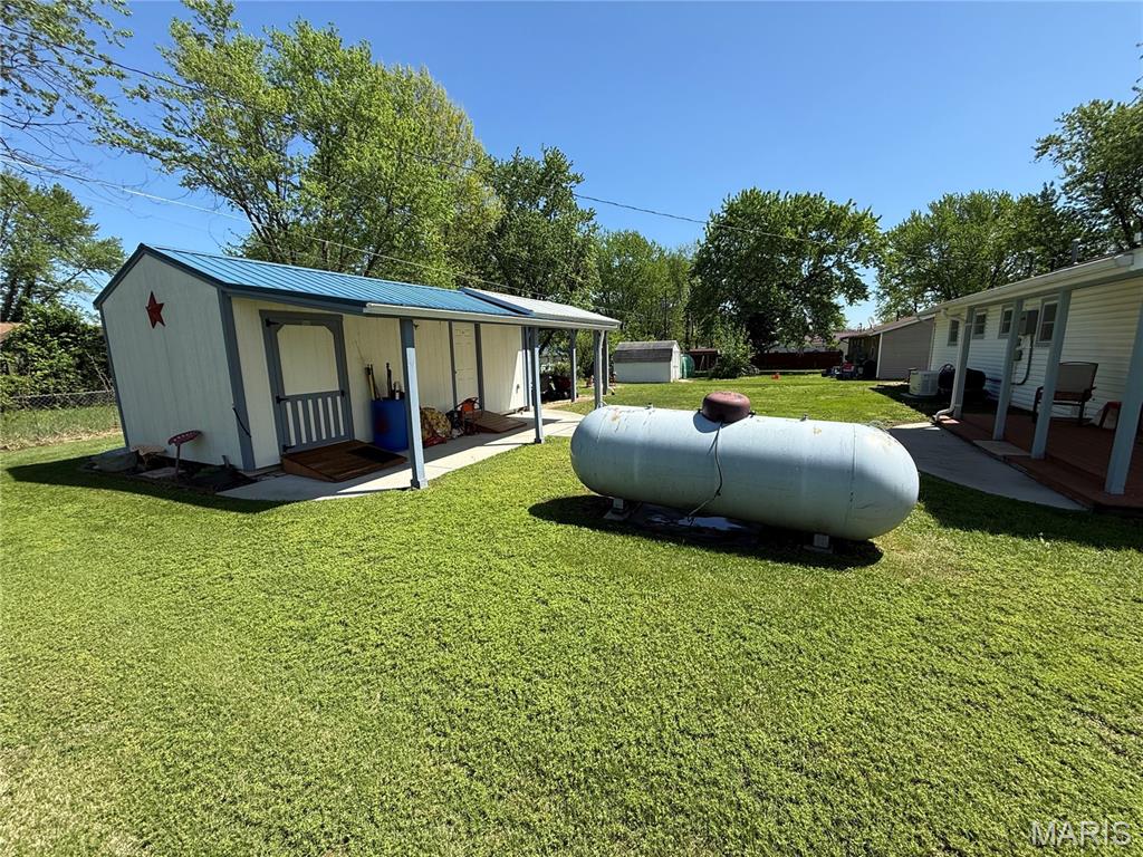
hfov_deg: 102.1
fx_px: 462
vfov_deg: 85.7
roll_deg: -0.7
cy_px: 428
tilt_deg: -6.9
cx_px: 572
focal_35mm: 14
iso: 64
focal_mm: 2.22
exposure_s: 1/1431
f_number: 2.2
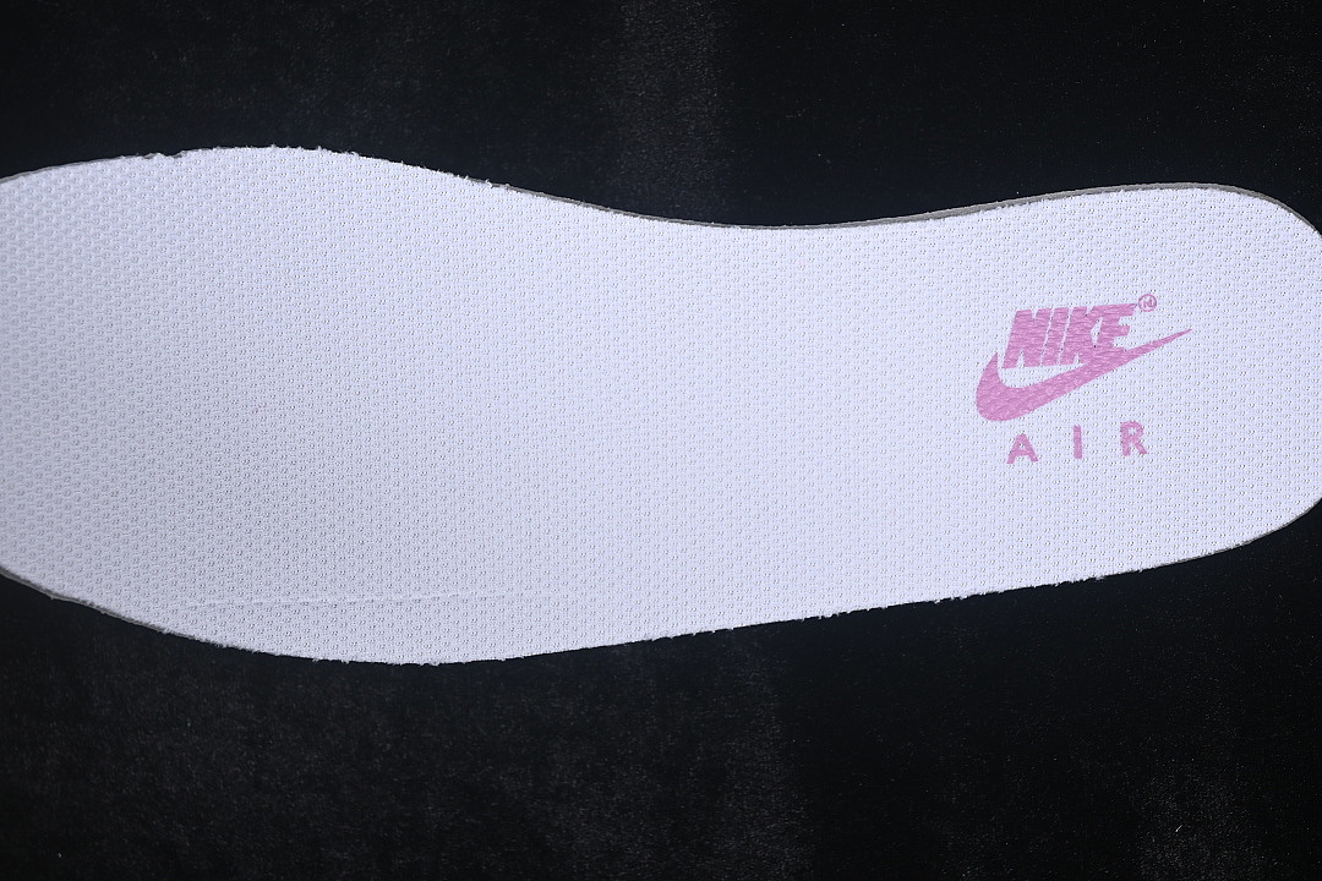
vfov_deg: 18.2
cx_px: 661
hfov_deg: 27.0
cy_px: 440
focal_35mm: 75
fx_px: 2754
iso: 160
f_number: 7.1
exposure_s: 1/80
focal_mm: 50
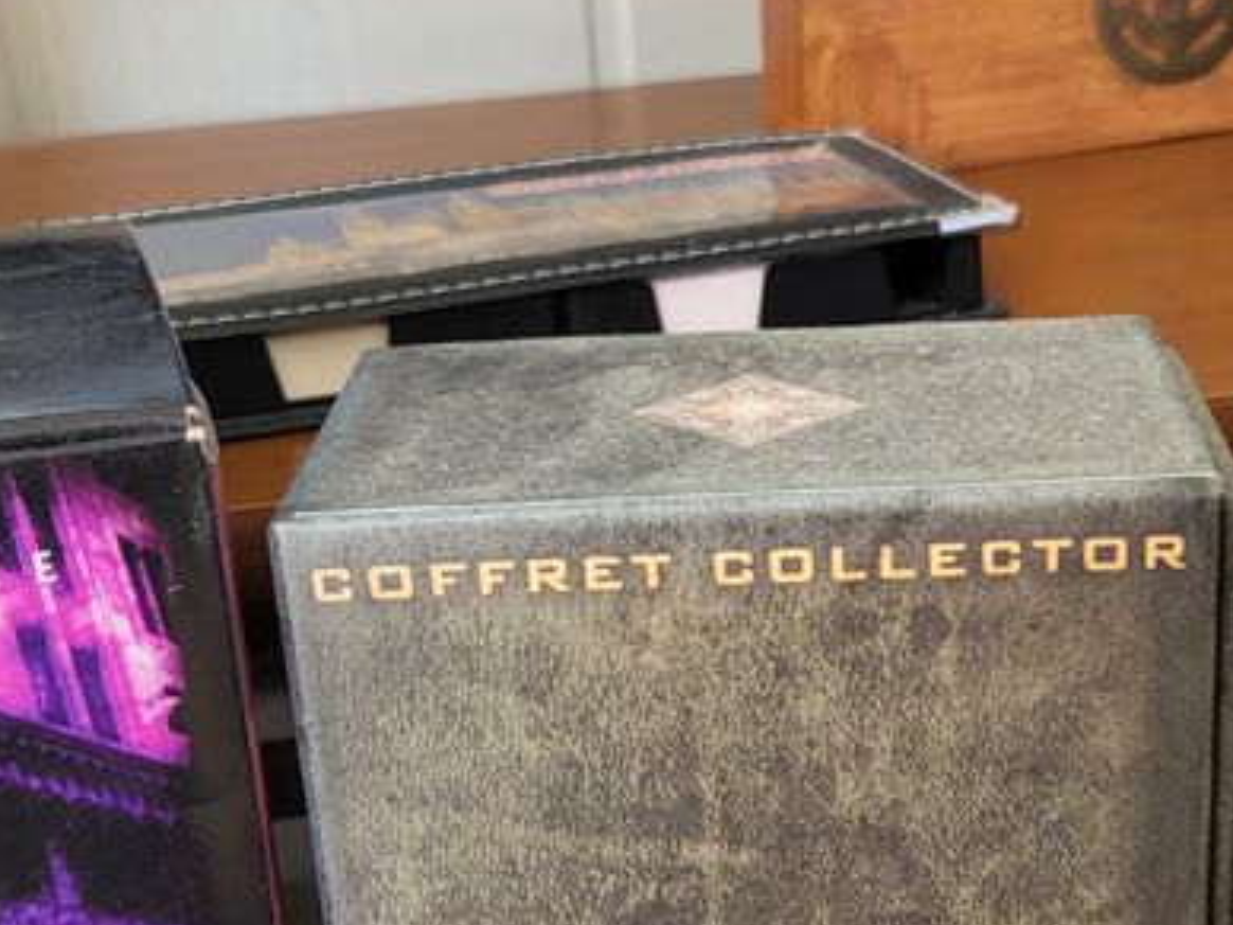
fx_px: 2386
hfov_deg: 28.7
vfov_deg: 21.4
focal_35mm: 67
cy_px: 846
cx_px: 842
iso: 40
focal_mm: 5.4
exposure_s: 1/110
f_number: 1.8
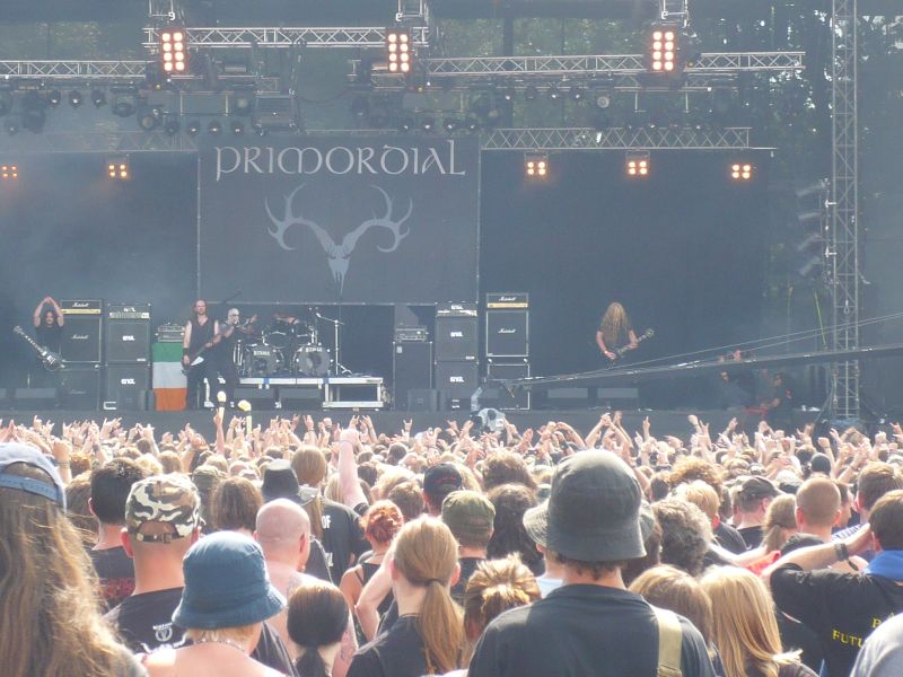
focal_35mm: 149
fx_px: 3887
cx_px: 452
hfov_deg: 13.3
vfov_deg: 10.0
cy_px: 338
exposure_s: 1/80
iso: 100
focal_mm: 16.4
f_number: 5.6
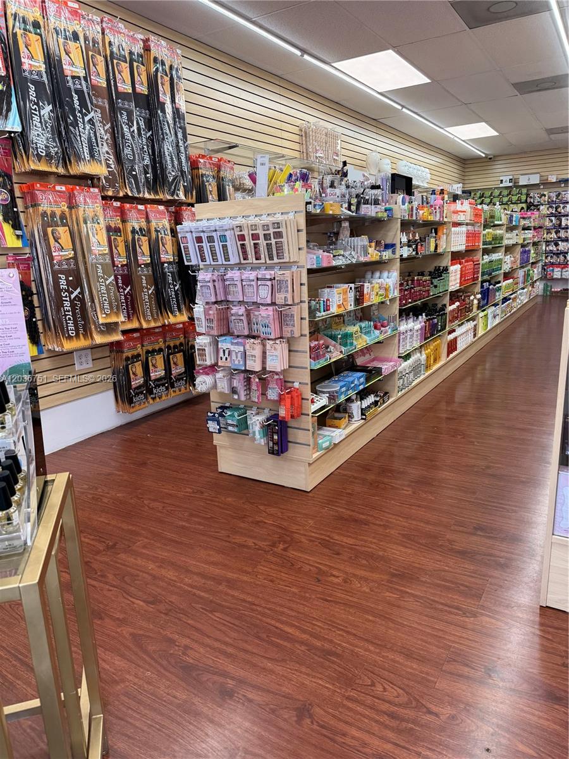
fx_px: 526
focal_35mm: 24
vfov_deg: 71.6
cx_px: 284
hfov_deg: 56.8
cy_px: 380
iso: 80
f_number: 1.78
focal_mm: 6.76
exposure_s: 1/133
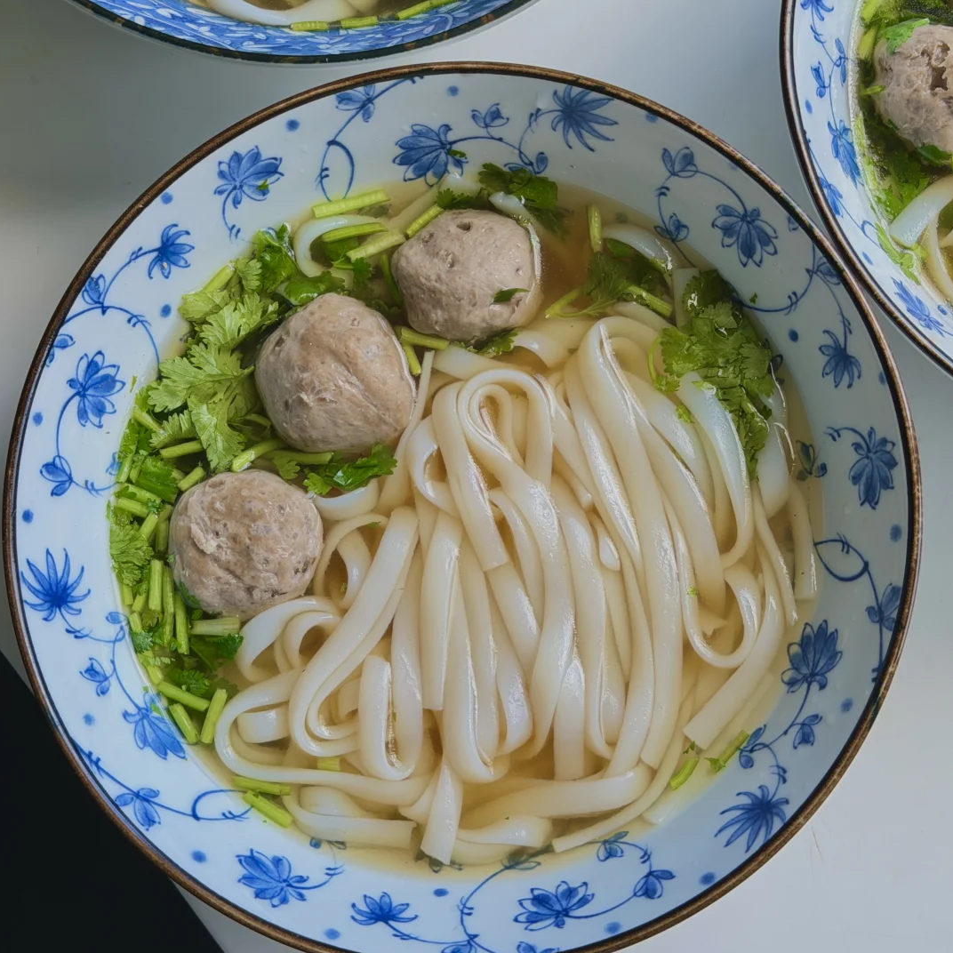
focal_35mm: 57
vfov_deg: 29.9
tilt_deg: -77.8
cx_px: 476
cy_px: 349
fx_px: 1775
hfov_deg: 30.0
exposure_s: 1/163
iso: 80
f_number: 1.78
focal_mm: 6.76
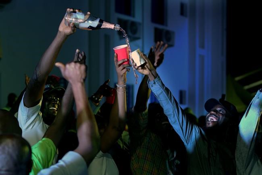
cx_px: 131
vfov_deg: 37.9
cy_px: 88
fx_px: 255
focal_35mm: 35
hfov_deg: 54.4
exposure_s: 1/200
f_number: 1.6
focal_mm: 35
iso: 1250
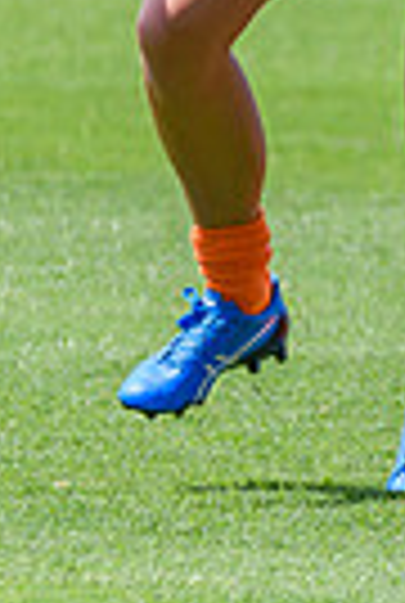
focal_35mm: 1811
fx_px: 30402
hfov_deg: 0.8
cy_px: -30
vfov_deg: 1.1
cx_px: 406
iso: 800
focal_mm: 350
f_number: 8
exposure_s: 1/1600
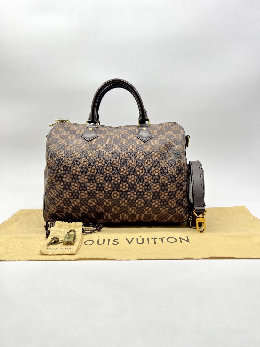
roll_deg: +0.6
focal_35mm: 26
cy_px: 174
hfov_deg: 53.1
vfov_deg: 67.3
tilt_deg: -10.1
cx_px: 130
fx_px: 260
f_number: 1.5
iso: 32
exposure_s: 1/103
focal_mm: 5.7
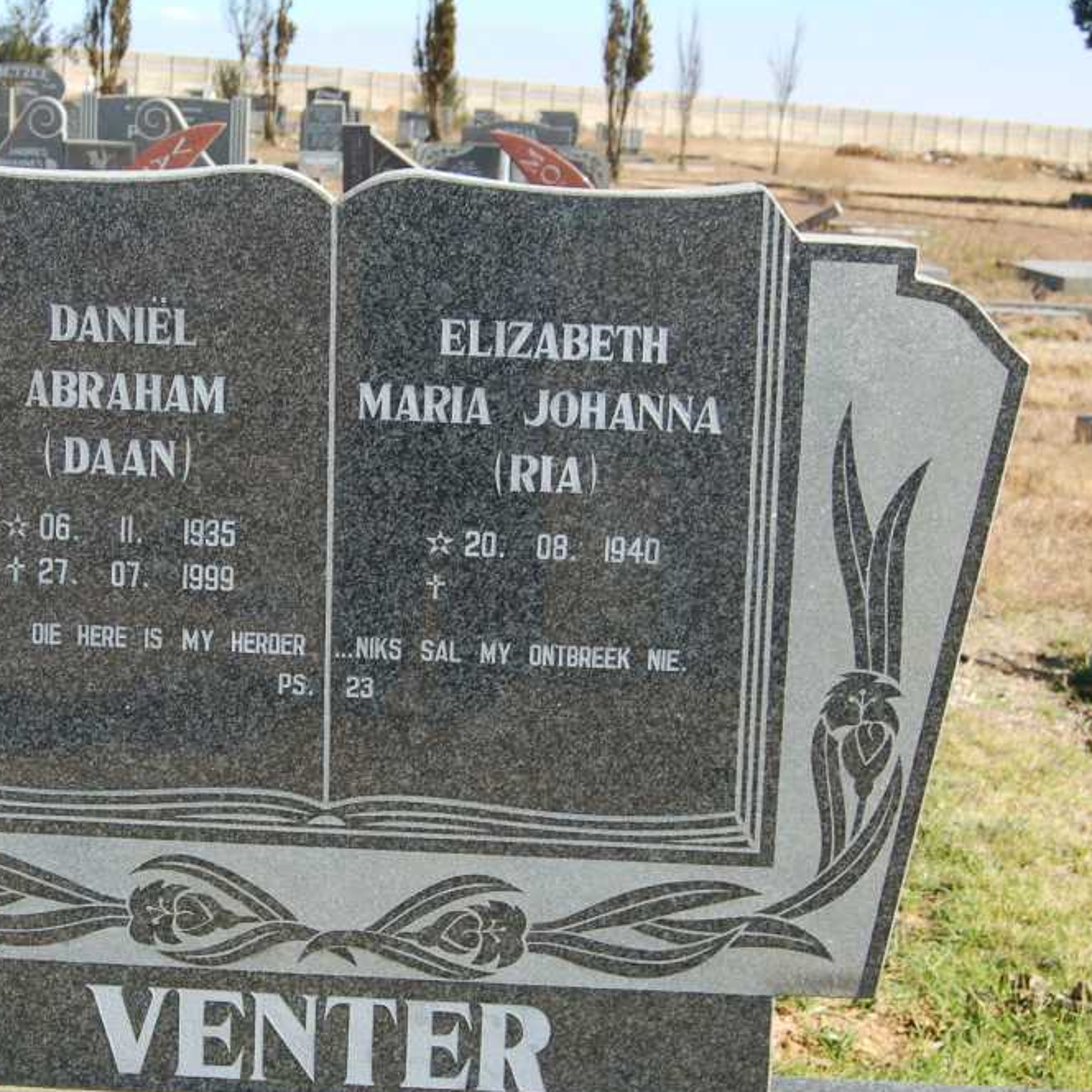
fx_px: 2463
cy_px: 583
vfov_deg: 25.0
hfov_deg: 24.8
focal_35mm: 69
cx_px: 306
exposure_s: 1/200
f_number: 6.3
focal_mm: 30
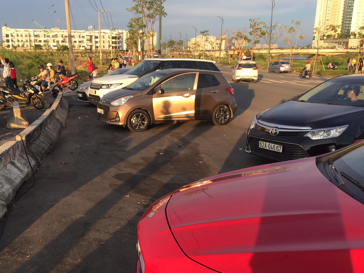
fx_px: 400
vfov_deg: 37.4
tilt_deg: -17.0
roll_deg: +0.4
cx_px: 151
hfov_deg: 48.8
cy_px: 175
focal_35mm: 38
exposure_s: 1/434
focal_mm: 4.15
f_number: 2.2
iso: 32
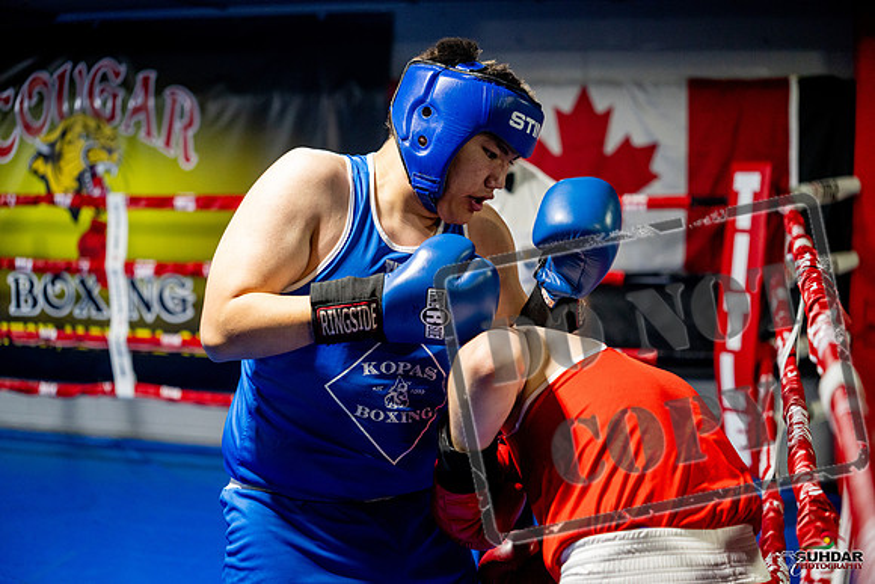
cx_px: 438
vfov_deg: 27.0
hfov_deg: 39.6
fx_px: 1216
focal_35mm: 50
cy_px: 292
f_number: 2
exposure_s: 1/1000
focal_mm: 50
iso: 4000
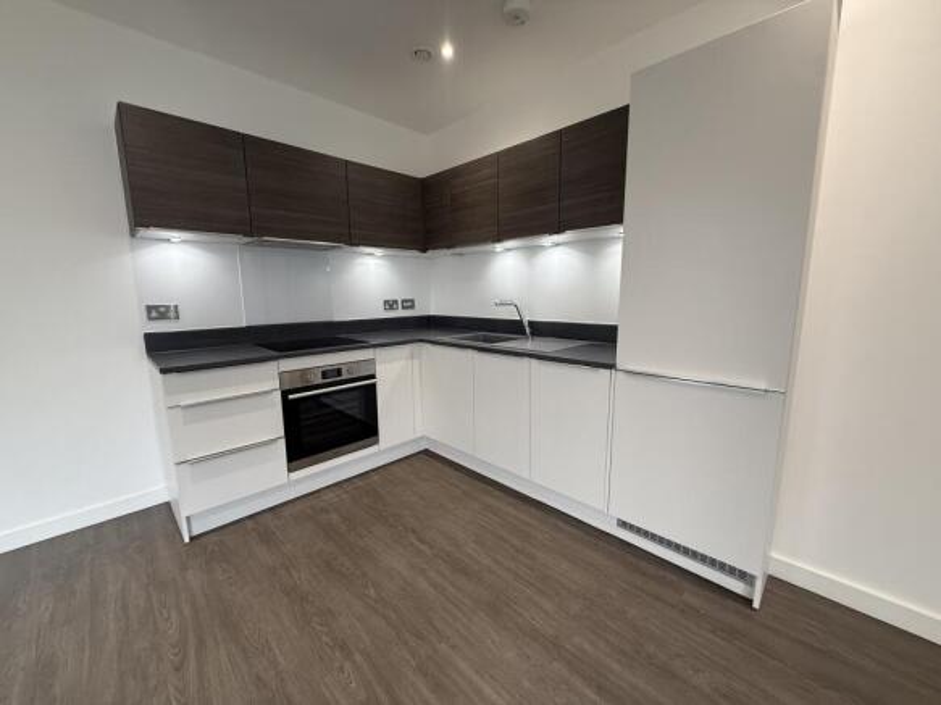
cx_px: 470
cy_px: 352
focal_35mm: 14
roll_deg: +0.8
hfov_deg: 102.1
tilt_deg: -8.2
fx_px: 380
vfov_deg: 85.7
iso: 200
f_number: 2.2
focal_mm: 2.22
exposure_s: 1/100
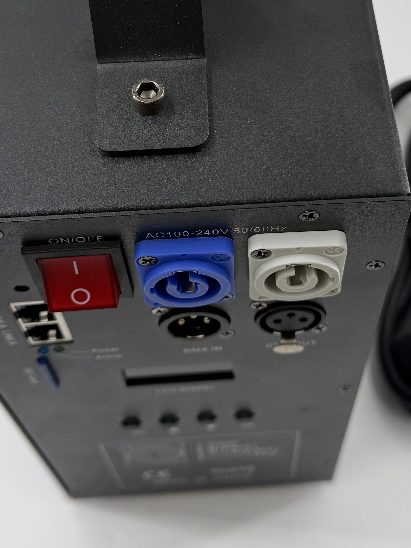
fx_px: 807
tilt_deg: -54.8
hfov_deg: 28.5
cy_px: 154
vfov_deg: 36.8
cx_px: 247
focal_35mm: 51
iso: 80
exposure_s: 1/868
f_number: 1.78
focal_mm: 6.76
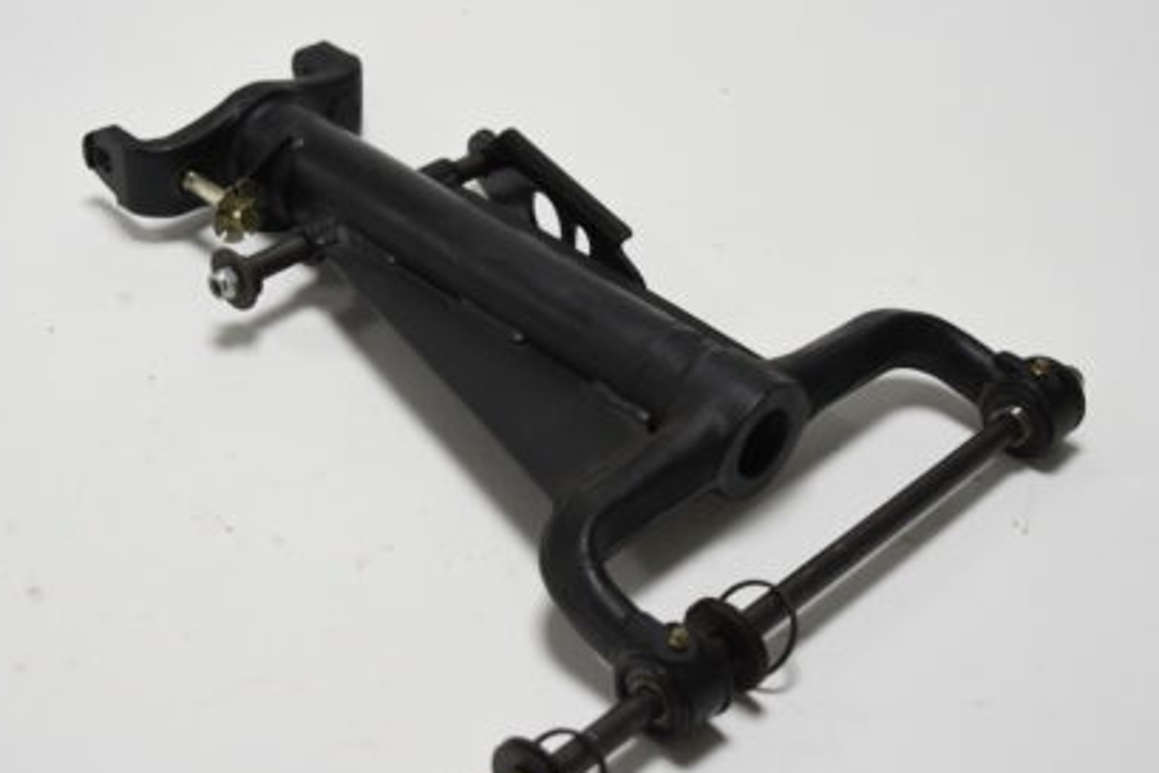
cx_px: 492
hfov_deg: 35.2
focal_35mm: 57
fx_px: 1824
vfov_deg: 23.9
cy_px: 408
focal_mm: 29
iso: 320
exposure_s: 1/100
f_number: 2.8
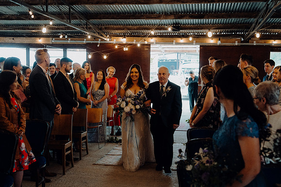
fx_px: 375
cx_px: 140
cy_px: 94
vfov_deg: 28.1
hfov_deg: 41.1
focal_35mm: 48
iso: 4000
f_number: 3.5
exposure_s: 1/200
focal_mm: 48
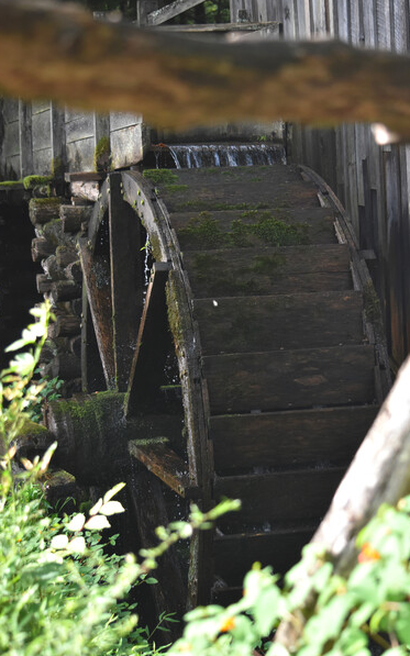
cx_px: 215
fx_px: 1511
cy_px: 327
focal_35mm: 85
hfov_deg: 15.4
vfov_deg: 24.5
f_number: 4.5
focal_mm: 55
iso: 800
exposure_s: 1/500
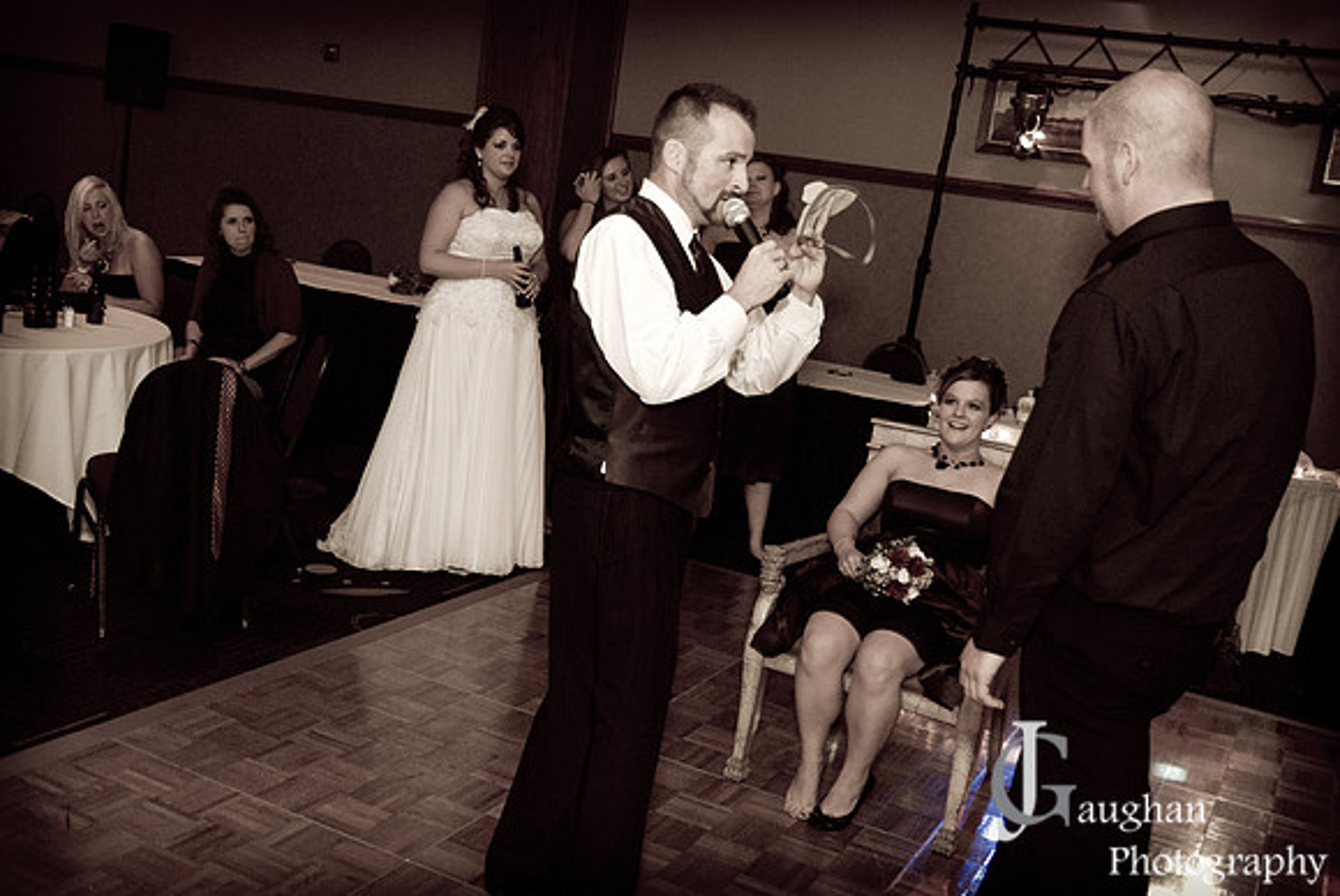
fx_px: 1453
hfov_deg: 49.5
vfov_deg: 34.3
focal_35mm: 39
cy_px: 448
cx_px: 670
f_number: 2.8
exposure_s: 1/60
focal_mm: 26
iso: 640
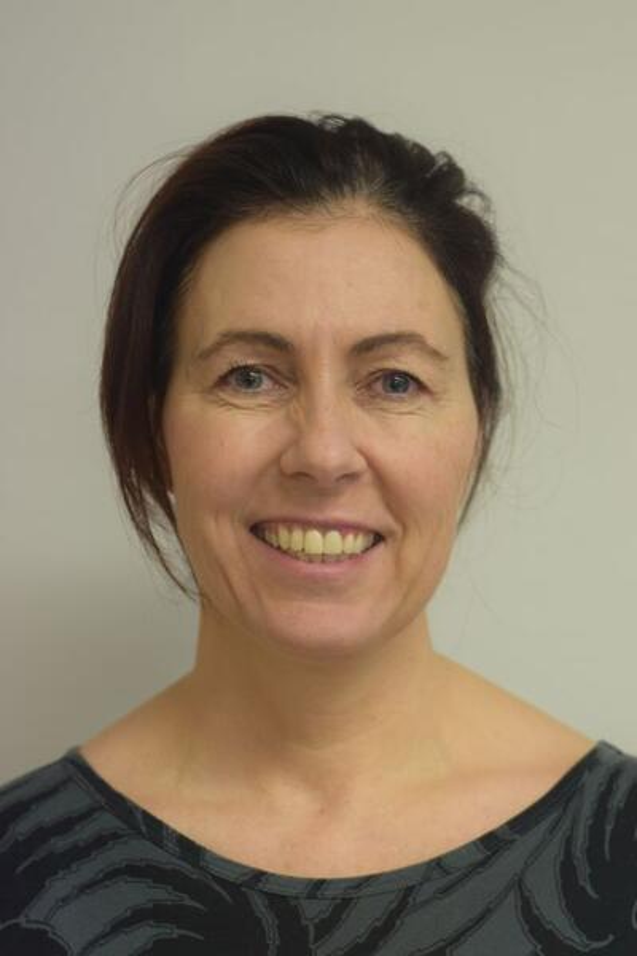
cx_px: 318
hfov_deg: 18.2
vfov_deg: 27.0
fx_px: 1990
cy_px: 478
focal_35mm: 75
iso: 560
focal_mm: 50
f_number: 2.8
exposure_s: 1/60
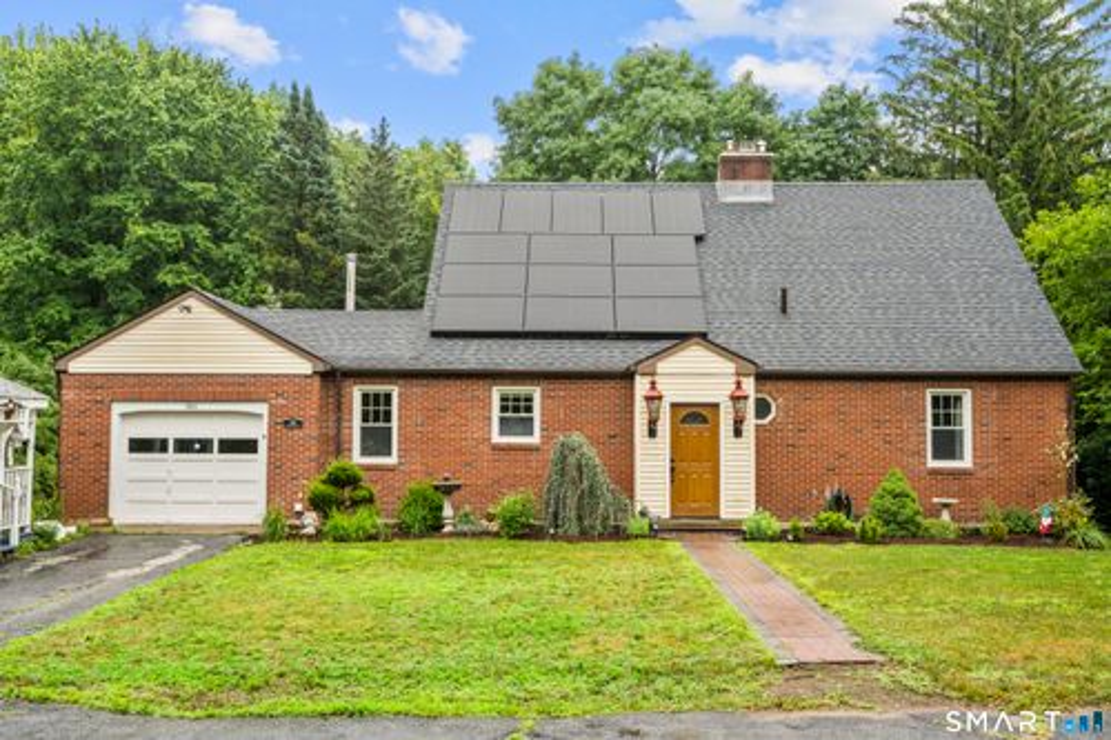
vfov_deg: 37.8
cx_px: 556
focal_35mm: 35
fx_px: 1080
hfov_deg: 54.5
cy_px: 370
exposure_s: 1/13
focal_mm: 35
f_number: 9
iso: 200
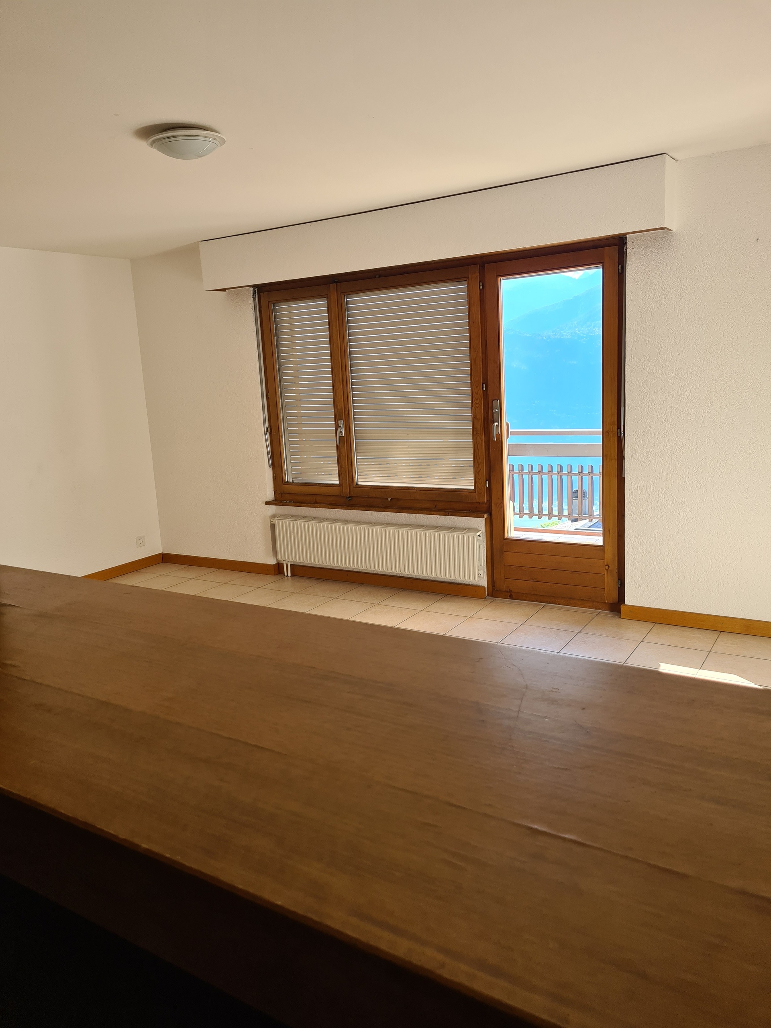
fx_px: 772
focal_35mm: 26
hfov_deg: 53.1
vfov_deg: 67.3
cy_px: 514
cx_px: 386
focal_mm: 5.4
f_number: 1.8
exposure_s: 1/143
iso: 50
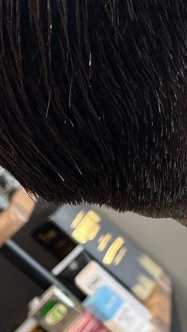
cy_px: 56
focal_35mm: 101
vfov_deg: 20.8
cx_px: 322
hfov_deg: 11.3
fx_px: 890
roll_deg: +43.6
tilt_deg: -14.1
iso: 125
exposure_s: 1/85
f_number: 1.6
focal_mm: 4.2
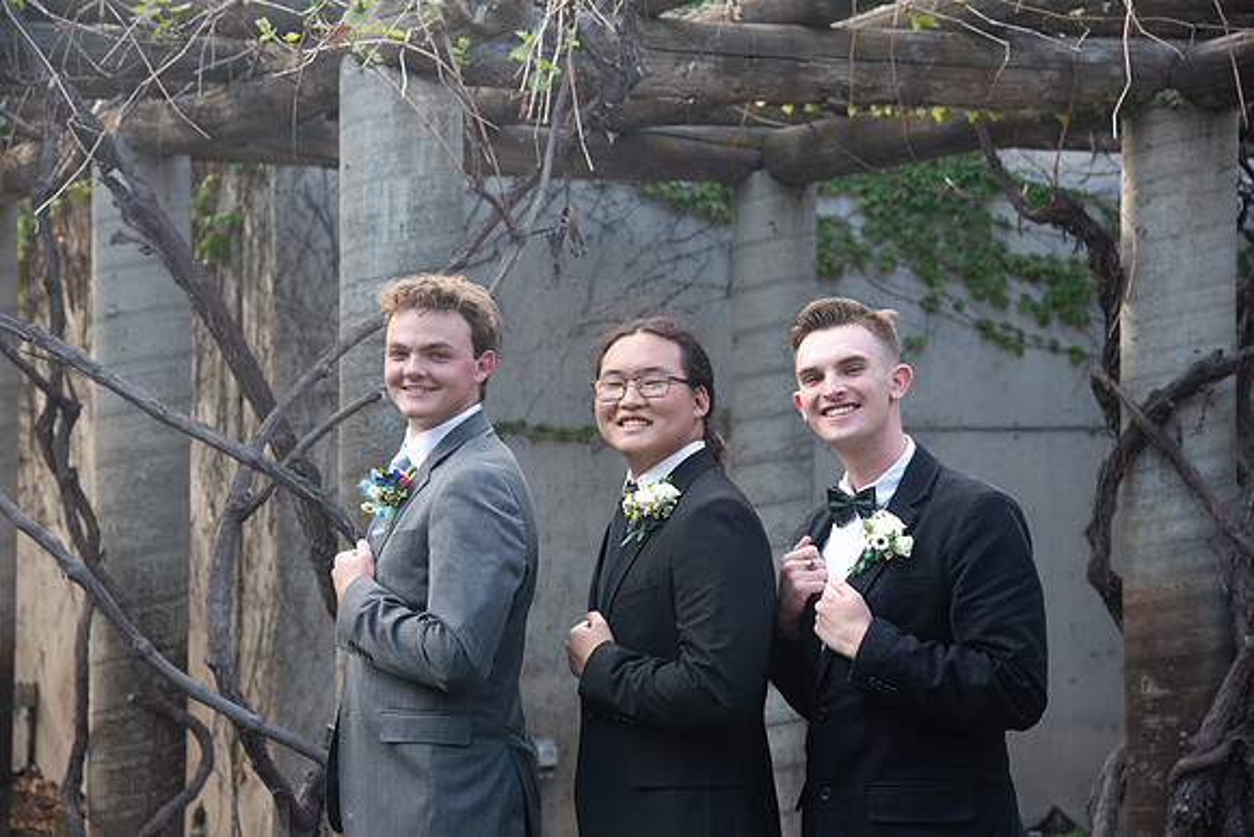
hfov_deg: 24.8
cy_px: 418
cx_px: 627
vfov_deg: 16.7
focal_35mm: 82
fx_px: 2857
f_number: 5.6
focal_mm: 82
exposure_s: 1/125
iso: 500
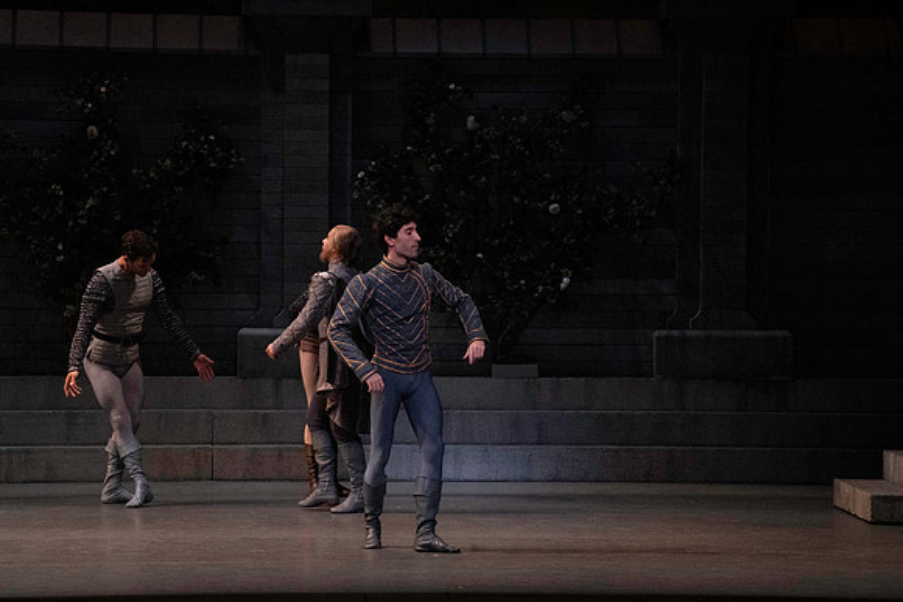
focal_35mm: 184
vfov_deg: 7.5
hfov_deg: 11.2
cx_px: 452
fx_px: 4616
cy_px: 301
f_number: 11
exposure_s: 1/400
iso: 16000
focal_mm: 184
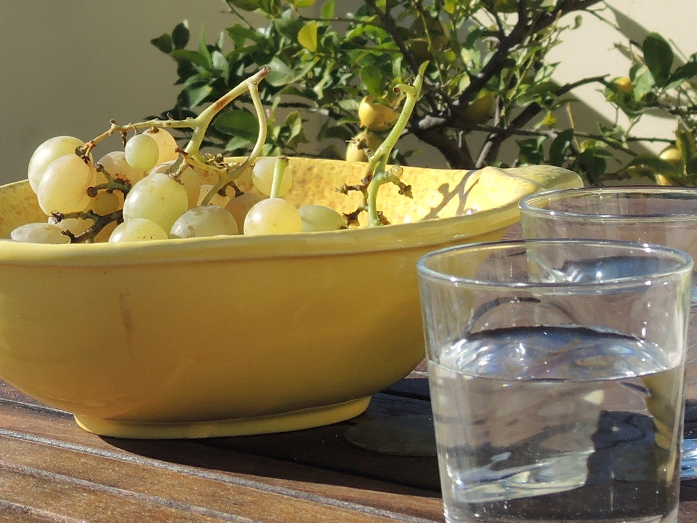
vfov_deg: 13.2
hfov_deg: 17.6
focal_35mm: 111
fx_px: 2235
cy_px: 14
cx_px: 133
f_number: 2.8
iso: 80
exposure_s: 1/1250
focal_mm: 6.5
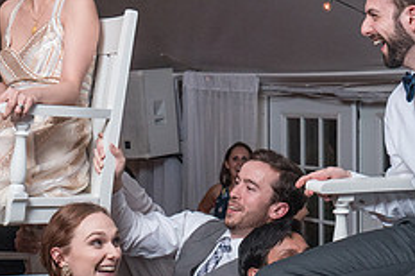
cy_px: 78
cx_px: 239
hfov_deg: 21.3
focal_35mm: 96
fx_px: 1105
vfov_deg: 14.2
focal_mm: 33
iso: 2000
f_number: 5.6
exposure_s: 1/200
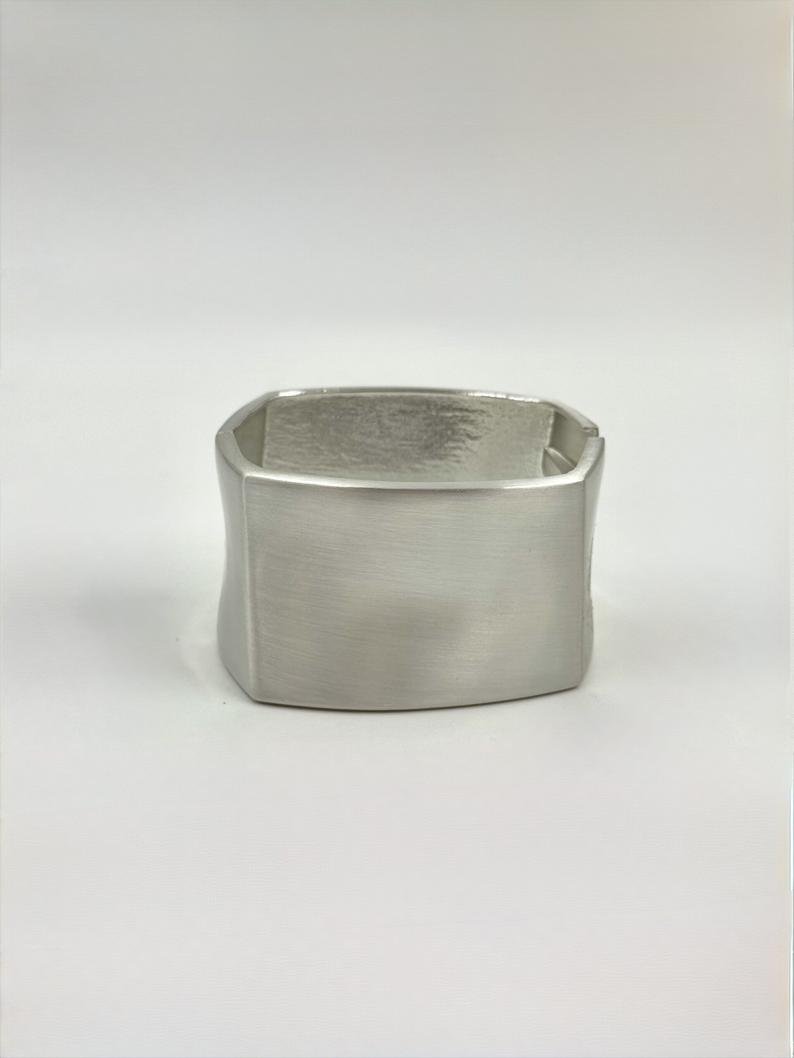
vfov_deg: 39.7
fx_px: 1468
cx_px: 397
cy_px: 529
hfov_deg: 30.3
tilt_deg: -22.4
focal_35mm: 48
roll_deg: -0.1
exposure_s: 1/1076
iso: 64
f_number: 1.78
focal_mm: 6.76
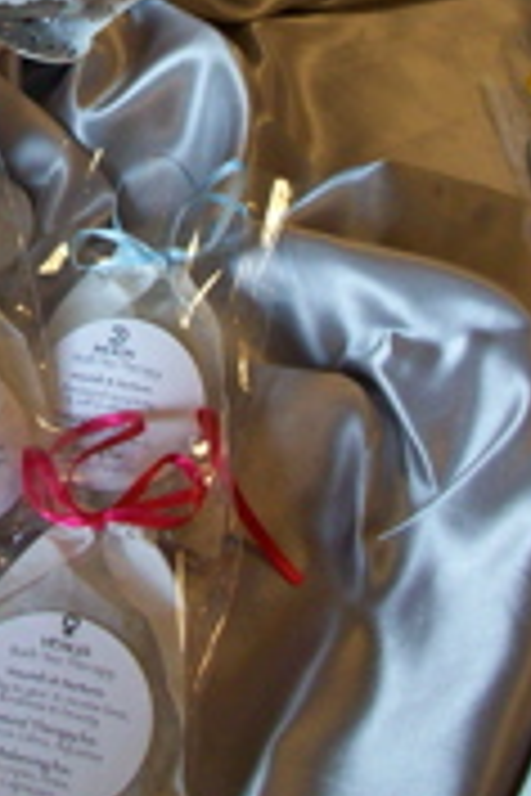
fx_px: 1770
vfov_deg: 24.2
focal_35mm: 80
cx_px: -76
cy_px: 0
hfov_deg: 16.5
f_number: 2.8
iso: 160
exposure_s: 1/32.2
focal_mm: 5.7
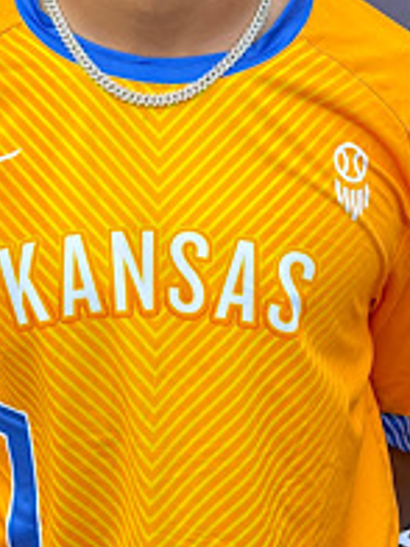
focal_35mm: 53
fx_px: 837
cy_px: 75
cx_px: 170
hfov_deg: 27.5
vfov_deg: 34.5
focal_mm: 5.96
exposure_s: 1/959
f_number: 1.6
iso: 50
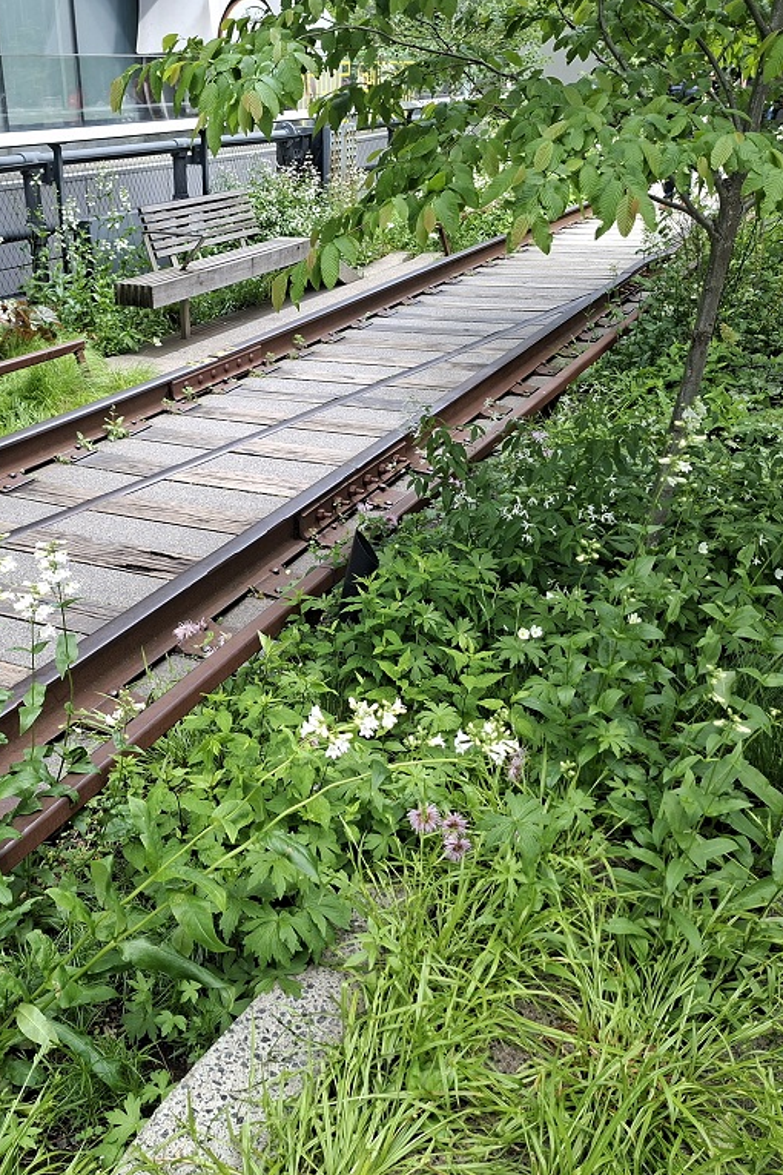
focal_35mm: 32
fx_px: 1044
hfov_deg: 40.5
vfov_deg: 58.7
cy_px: 587
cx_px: 249
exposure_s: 1/240
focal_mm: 5.54
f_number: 1.8
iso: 50
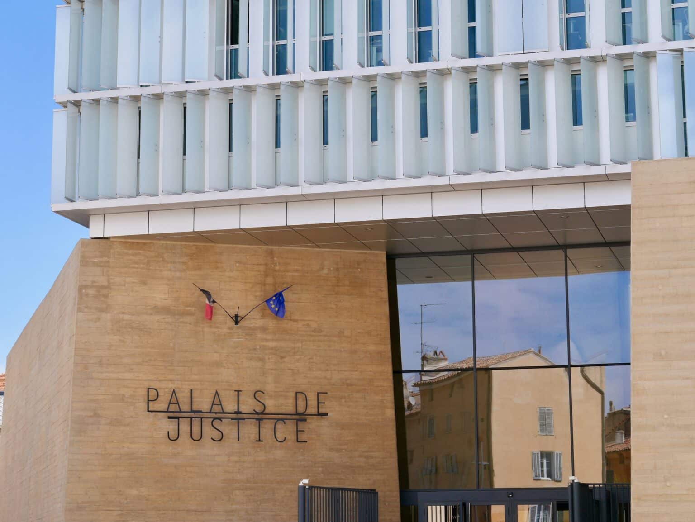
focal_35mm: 80
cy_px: 261
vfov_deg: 18.5
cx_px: 348
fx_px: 1607
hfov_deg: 24.4
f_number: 7.1
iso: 200
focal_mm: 40
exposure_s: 1/500
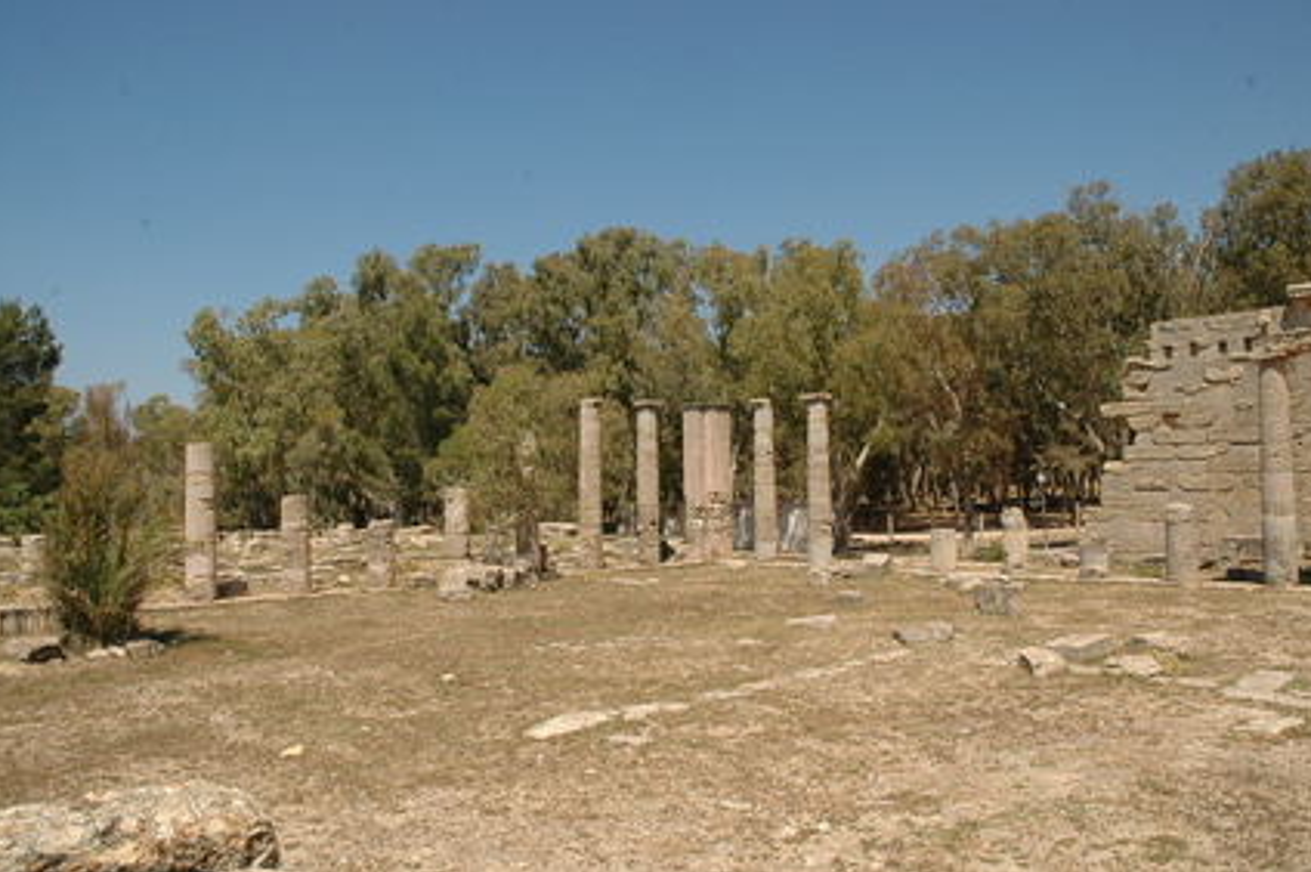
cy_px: 424
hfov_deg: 65.5
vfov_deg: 46.3
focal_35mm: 28
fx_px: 1019
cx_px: 671
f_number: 11
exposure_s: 1/250
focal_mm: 18
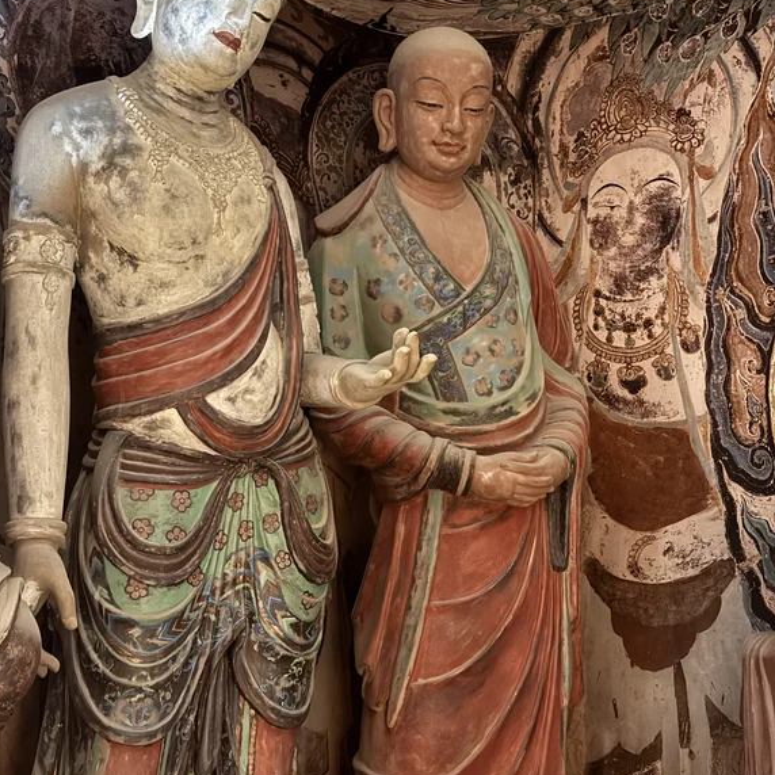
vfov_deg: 30.0
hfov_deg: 30.0
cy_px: 359
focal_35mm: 57
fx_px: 1444
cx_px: 386
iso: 1250
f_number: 1.78
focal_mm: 6.76
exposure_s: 1/14
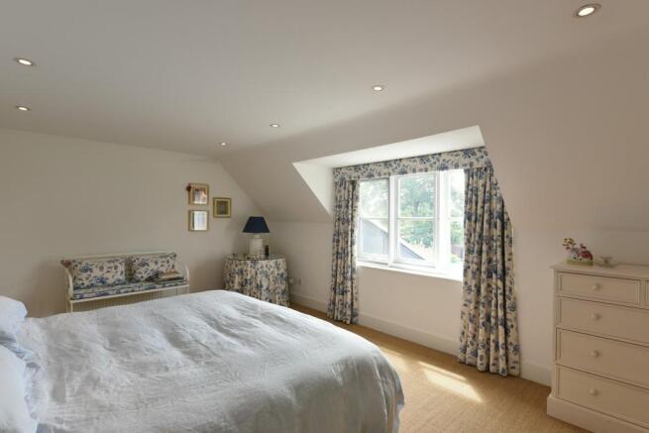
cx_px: 324
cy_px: 216
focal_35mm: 18
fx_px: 325
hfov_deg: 90.0
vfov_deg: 67.4
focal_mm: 18
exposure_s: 1/20
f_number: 9
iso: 320
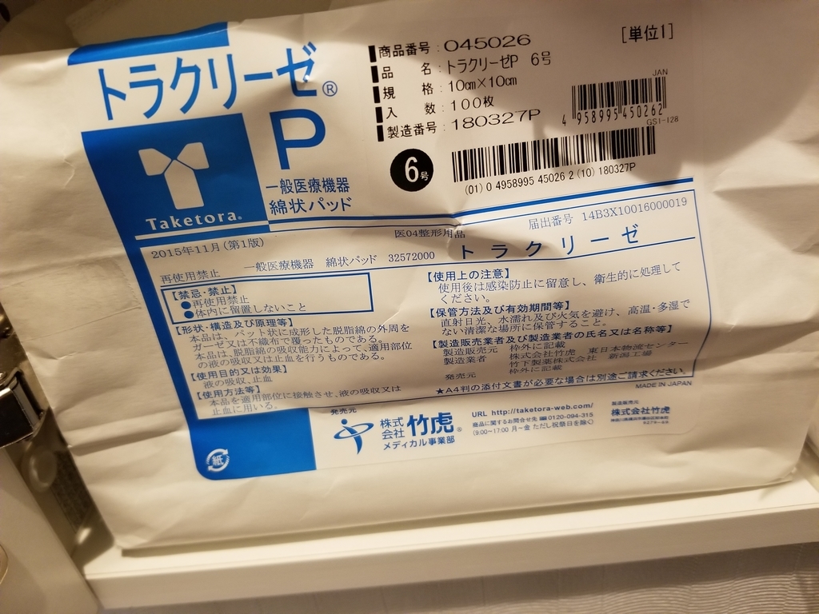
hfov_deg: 67.3
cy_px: 307
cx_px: 410
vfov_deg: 53.1
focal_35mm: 26
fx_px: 615
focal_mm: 4.25
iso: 250
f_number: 1.7
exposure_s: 1/33
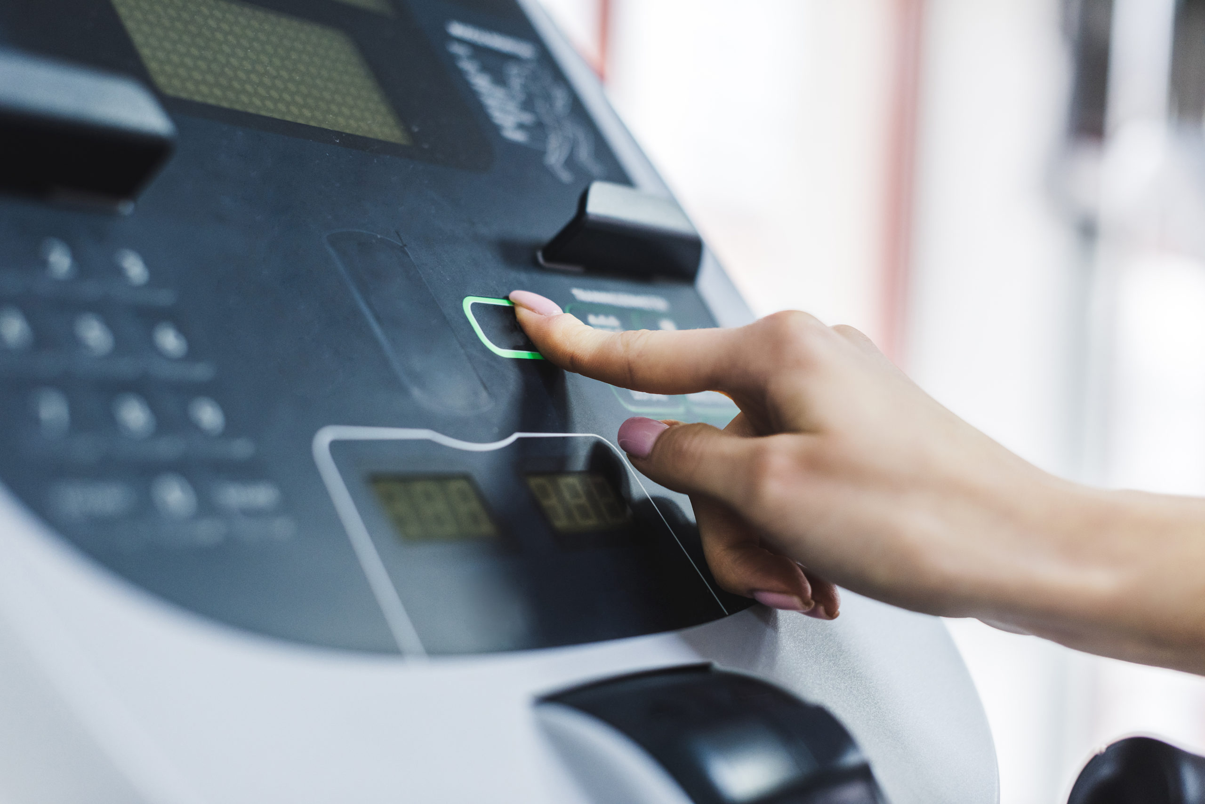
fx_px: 1674
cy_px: 402
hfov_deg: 39.6
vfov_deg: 27.0
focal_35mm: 50
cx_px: 602
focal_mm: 50
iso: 640
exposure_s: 1/200
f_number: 2.8
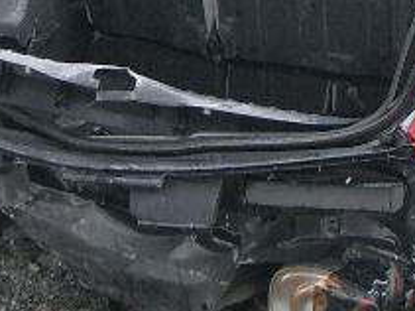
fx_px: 1270
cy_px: -18
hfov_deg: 18.6
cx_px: 189
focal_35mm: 106
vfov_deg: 13.7
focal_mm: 5.8
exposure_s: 1/50
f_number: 2.6
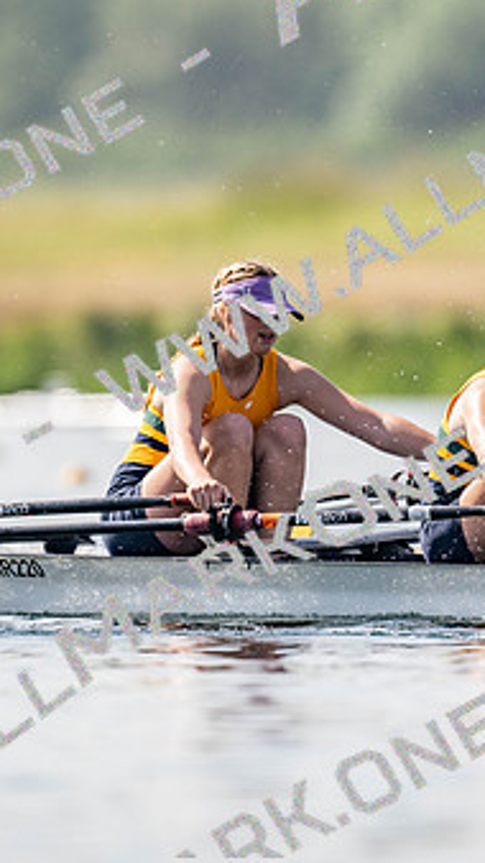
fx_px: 24658
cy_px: 420
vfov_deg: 2.0
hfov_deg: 1.1
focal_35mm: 1078
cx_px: 411
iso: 200
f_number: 5
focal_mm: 600
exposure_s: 1/2500
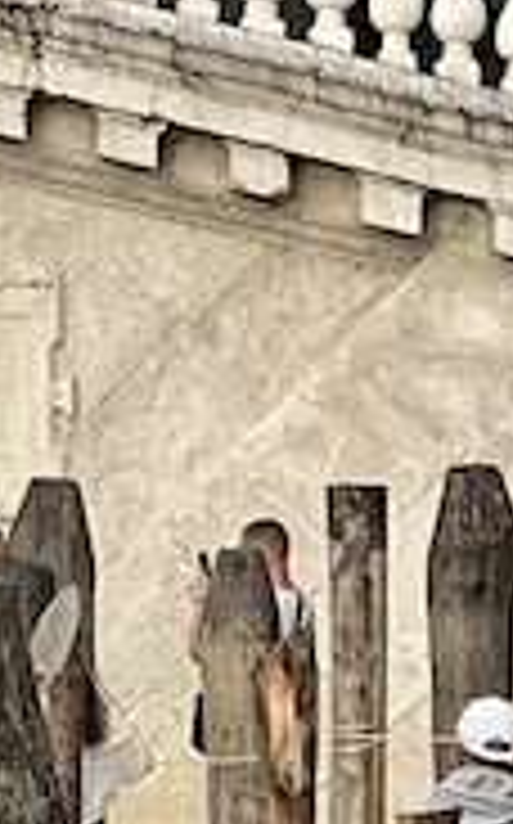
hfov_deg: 3.3
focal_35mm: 387
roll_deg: +0.5
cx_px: -738
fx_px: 8677
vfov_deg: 5.4
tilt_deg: +2.2
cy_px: 119
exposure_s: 1/142
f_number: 2.8
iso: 20
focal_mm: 9
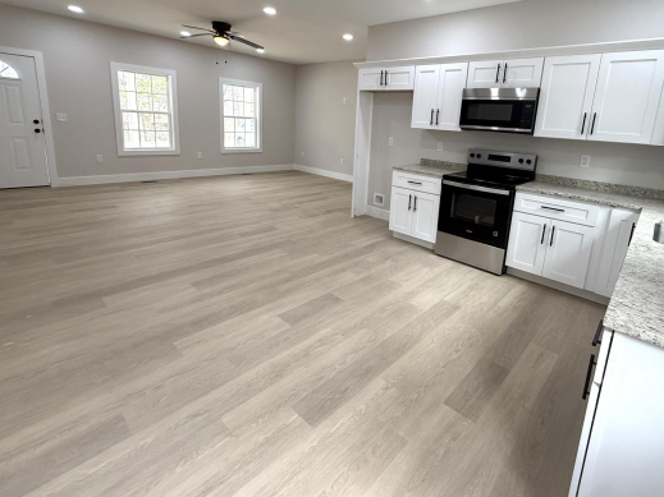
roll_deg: -3.6
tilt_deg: -11.4
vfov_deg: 70.6
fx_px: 345
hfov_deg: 87.1
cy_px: 192
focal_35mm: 18
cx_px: 382
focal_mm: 2.22
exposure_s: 1/120
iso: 200
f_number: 2.2
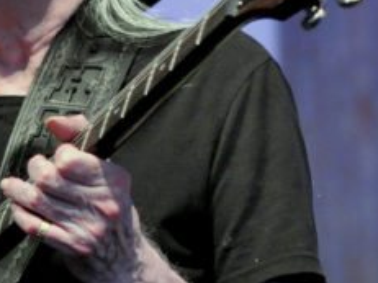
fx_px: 4289
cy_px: 15
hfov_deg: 5.0
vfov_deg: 3.8
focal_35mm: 393
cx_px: 216
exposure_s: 1/320
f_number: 2.8
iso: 1250
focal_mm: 70
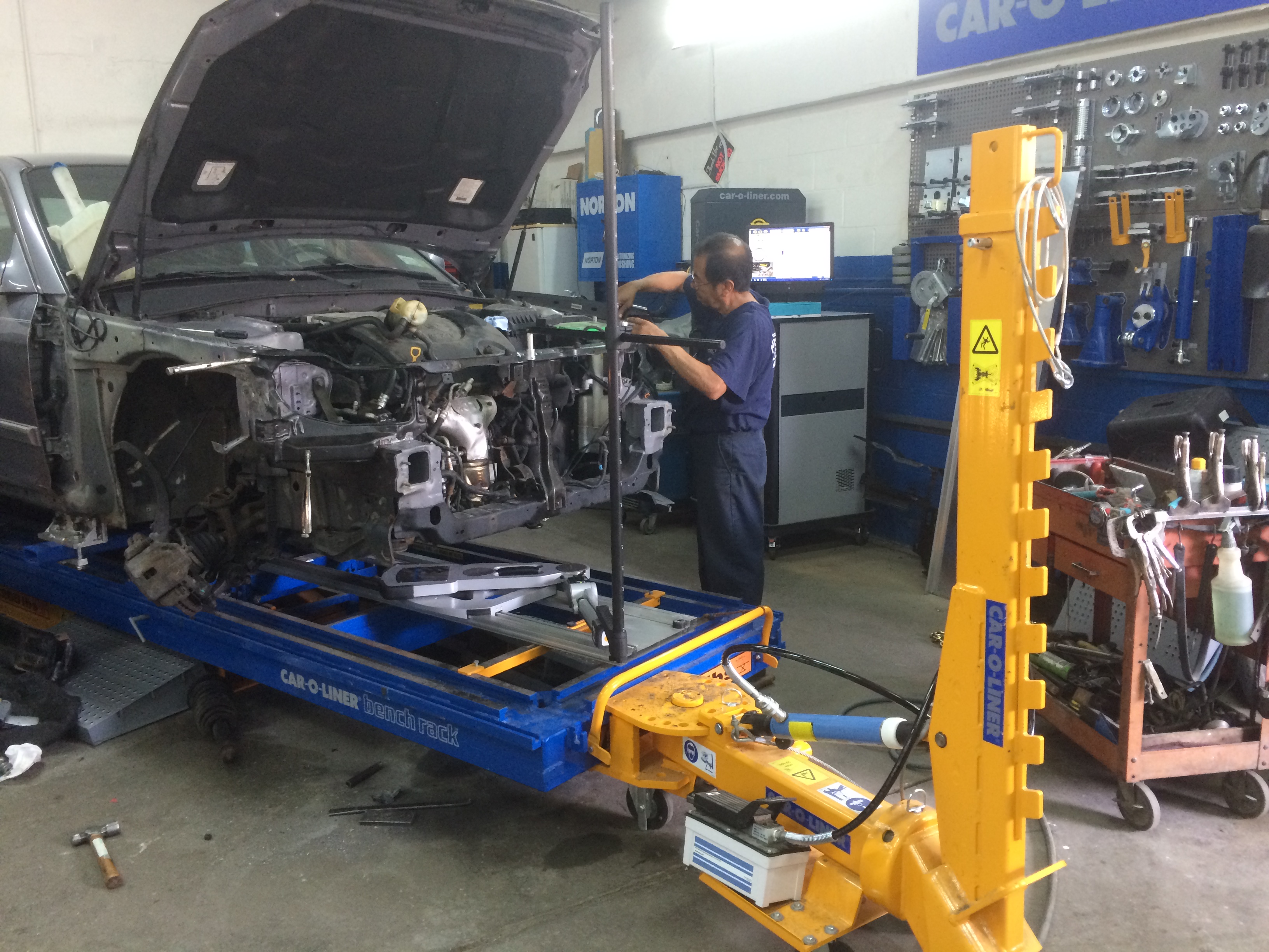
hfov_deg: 61.7
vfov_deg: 48.2
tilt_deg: -11.8
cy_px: 476
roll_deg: +0.9
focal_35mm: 29
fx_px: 1063
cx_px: 634
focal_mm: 4.15
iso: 200
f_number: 2.2
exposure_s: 1/30
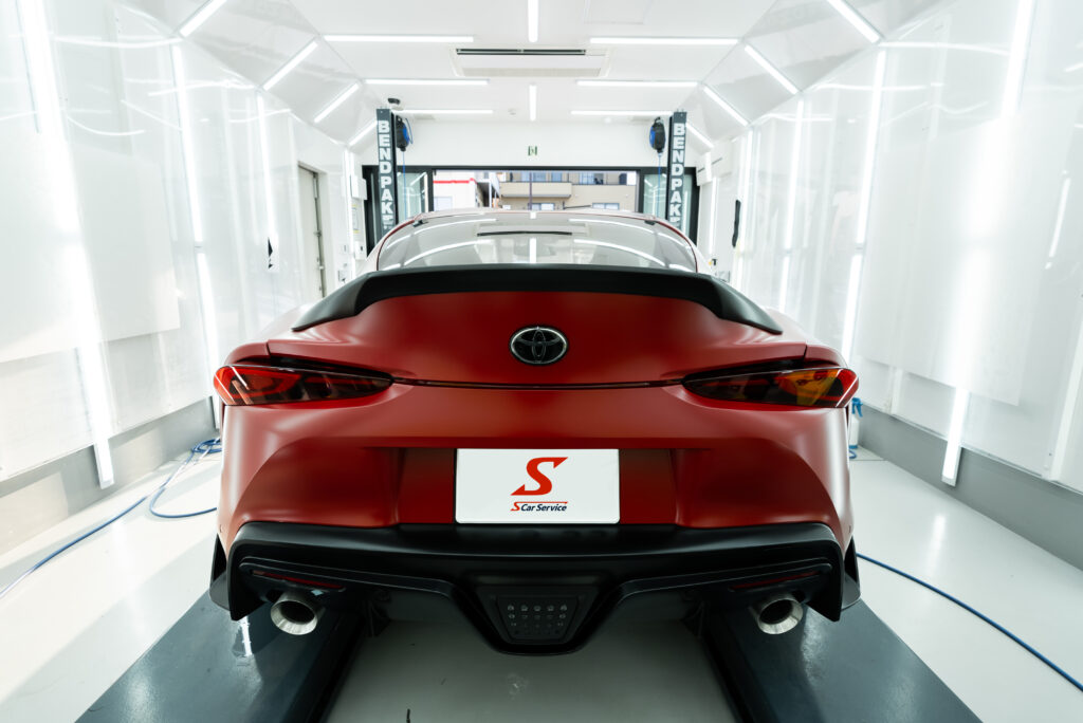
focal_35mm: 16
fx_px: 482
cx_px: 542
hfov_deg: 96.7
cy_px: 362
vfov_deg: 73.8
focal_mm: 16
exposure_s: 1/125
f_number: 5.6
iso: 320
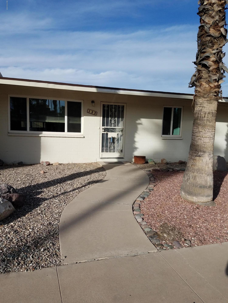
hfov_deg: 53.1
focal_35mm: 26
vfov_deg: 67.3
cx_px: 114
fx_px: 228
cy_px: 152
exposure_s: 1/2896
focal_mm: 4.2
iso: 40
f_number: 1.7
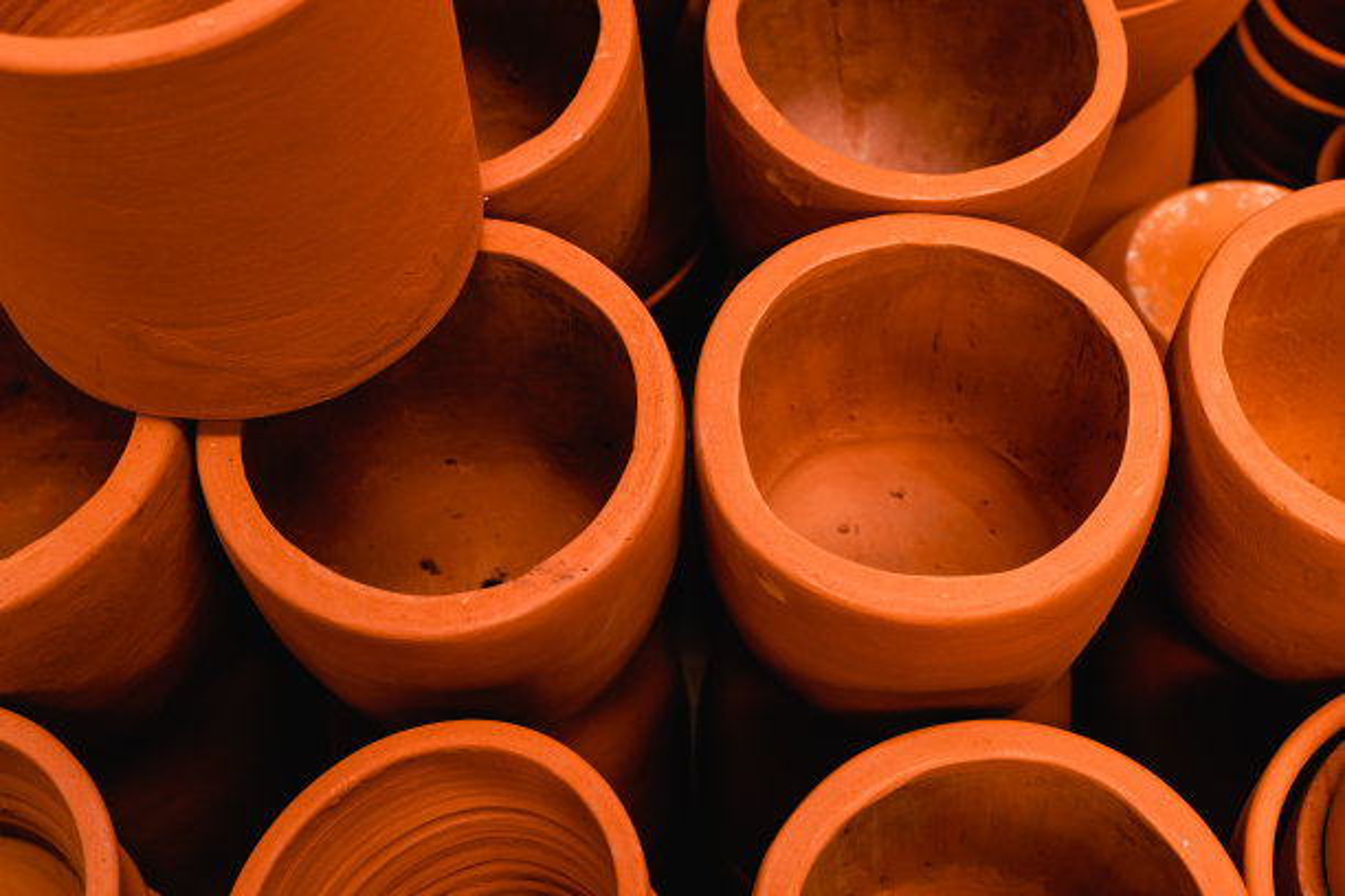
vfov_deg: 27.0
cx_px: 672
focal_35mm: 50
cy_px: 448
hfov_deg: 39.6
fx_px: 1868
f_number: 5.6
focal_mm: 50
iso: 400
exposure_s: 1/250
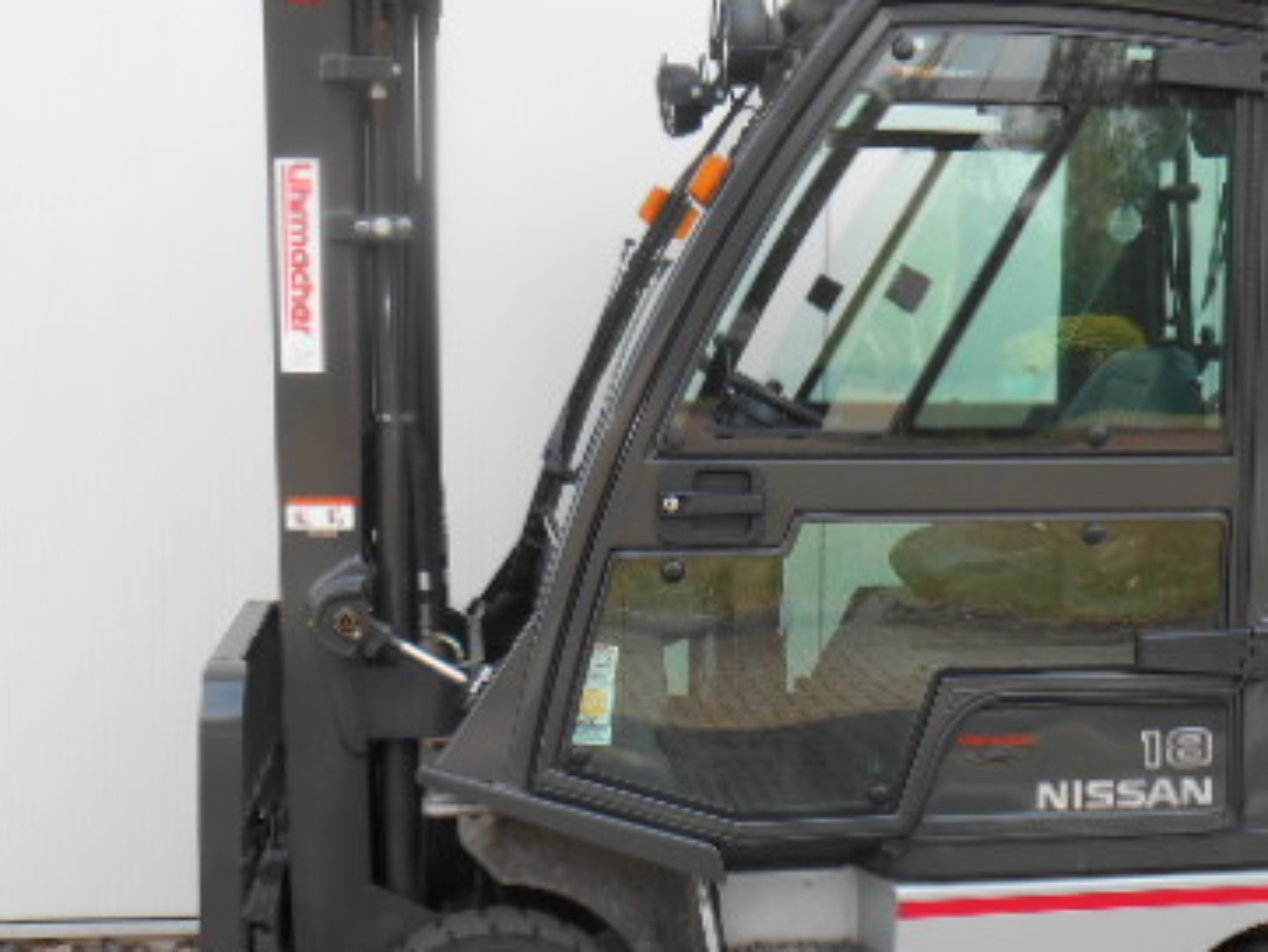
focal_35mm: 55
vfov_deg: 26.5
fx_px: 2015
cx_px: 741
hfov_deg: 34.8
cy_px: 604
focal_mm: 5.5
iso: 80
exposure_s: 1/160
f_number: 3.6
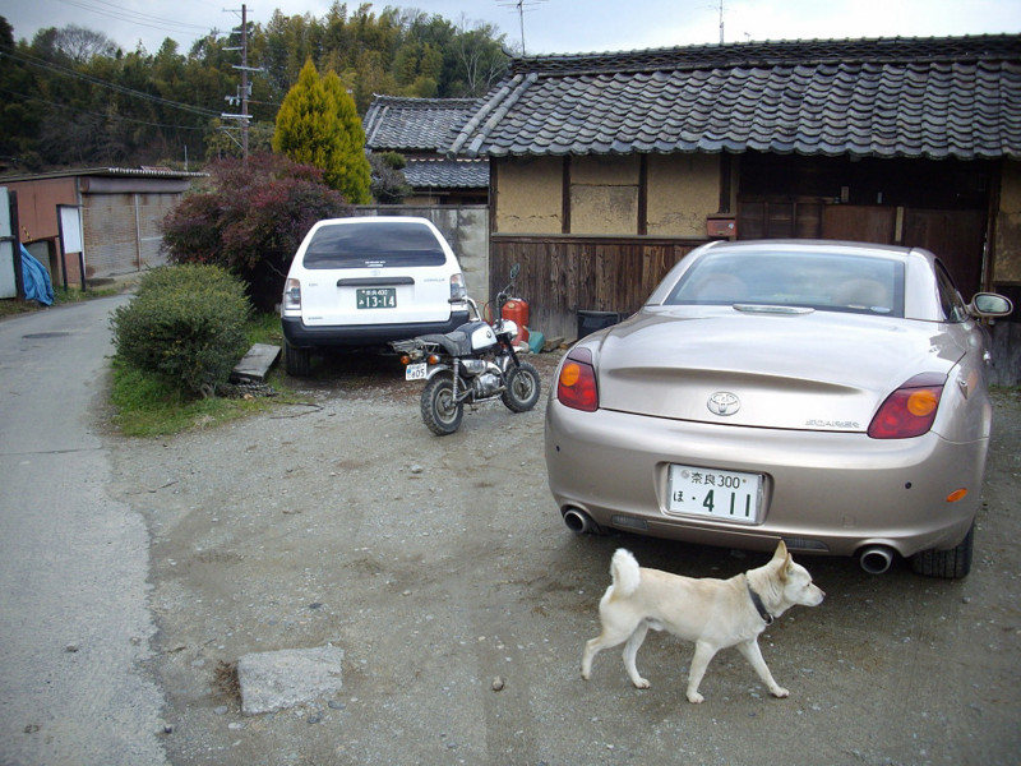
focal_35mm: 37
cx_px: 510
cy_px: 383
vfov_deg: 38.7
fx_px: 1091
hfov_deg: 50.1
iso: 80
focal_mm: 6.2
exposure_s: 1/200
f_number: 2.8
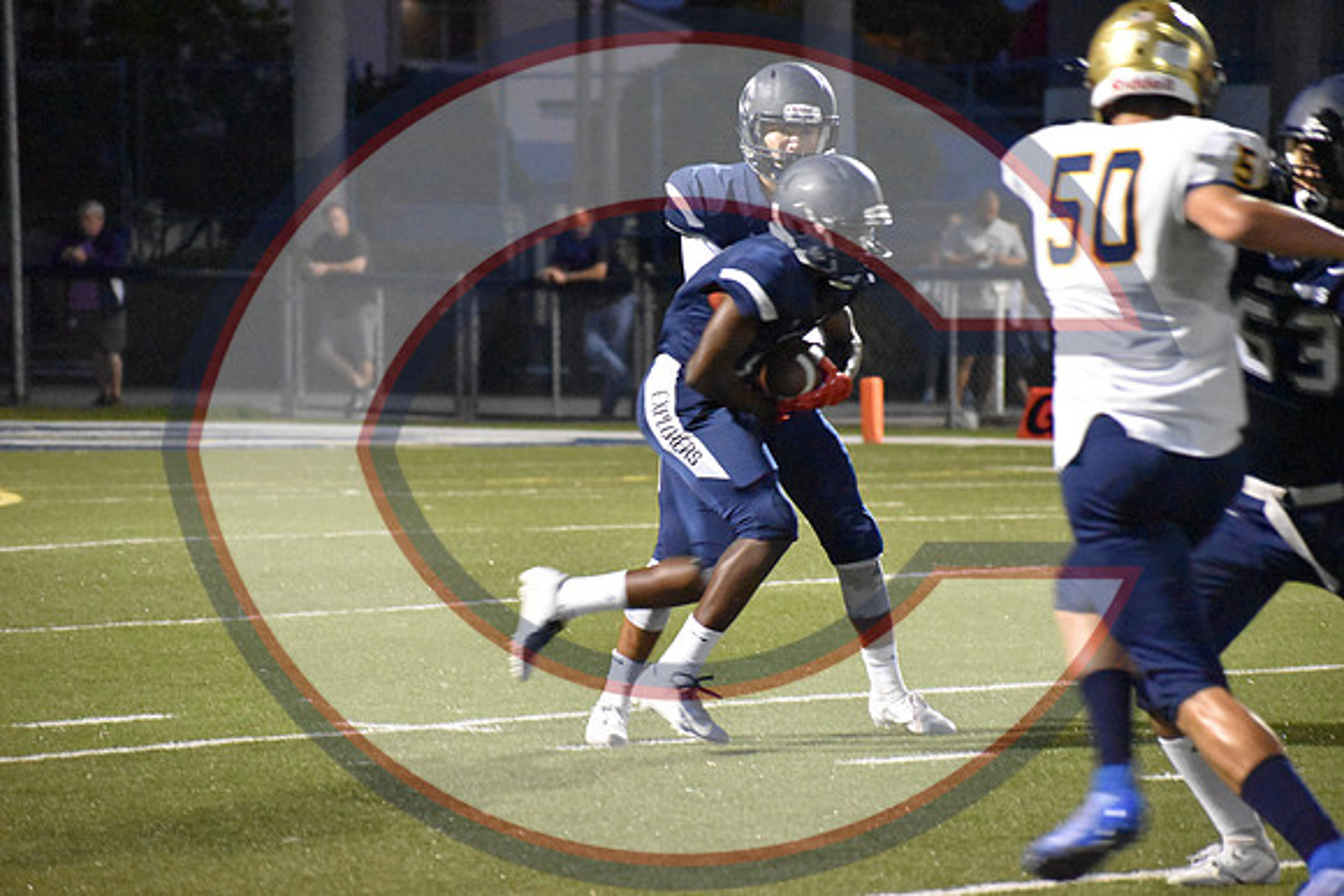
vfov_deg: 5.7
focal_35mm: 240
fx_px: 8962
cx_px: 672
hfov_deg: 8.6
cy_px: 448
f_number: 5
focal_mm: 160
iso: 12800
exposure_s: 1/250
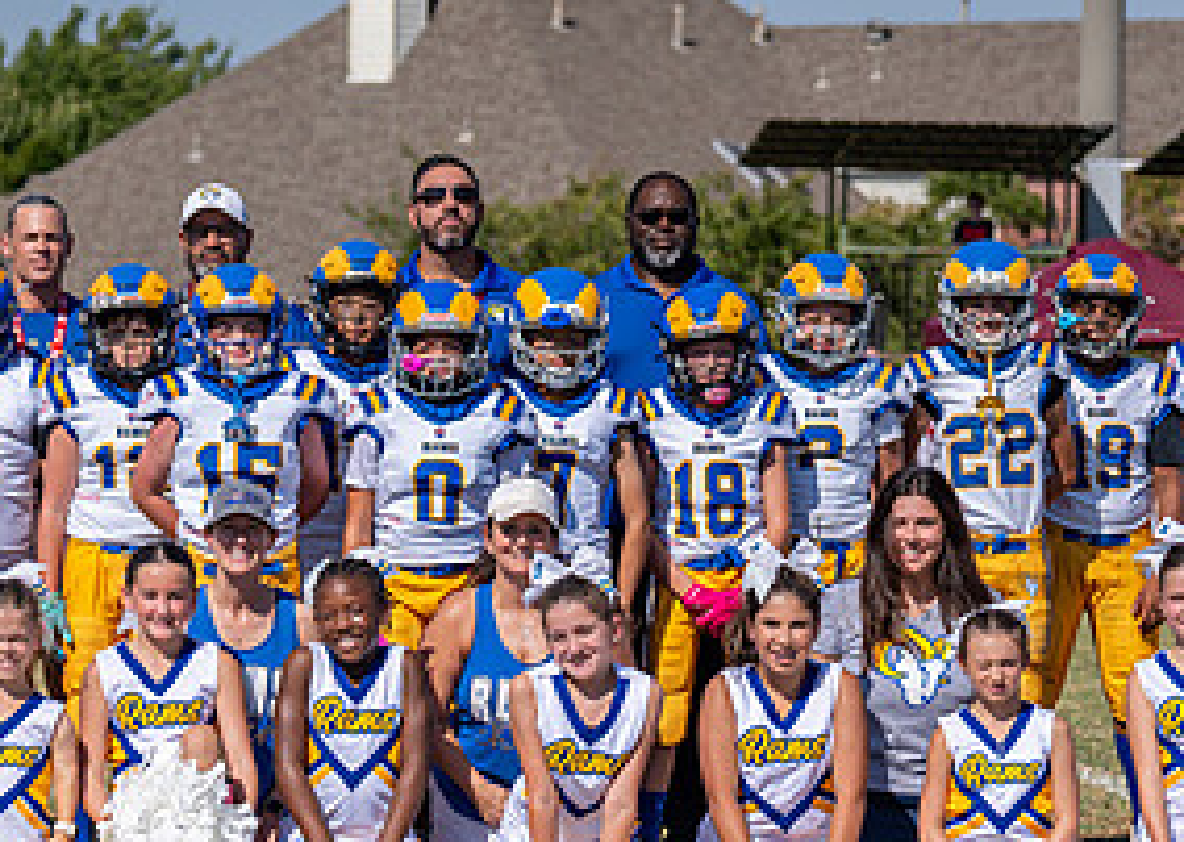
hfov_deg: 11.6
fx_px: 5809
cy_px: 637
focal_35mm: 173
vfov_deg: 8.3
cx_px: 359
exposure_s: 1/3200
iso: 100
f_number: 2.8
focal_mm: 70
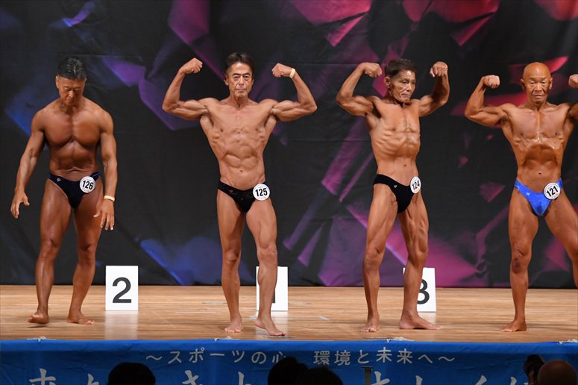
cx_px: 289
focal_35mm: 202
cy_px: 192
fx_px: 3242
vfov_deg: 6.8
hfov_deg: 10.2
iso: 4500
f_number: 5.6
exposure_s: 1/400
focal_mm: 135
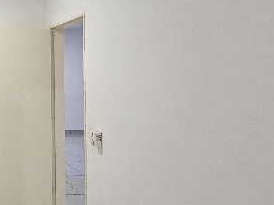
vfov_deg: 37.4
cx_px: -71
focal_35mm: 38
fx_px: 301
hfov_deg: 35.6
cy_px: 73
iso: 250
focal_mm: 2.2
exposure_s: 1/70.8
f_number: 2.2
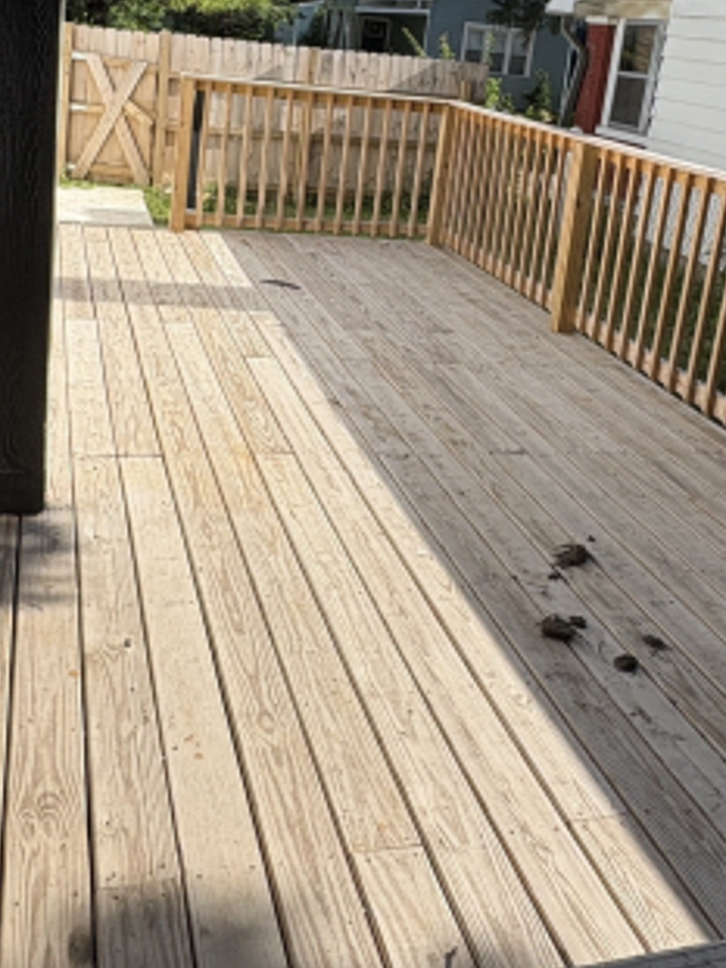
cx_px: 352
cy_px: 232
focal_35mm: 30
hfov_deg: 46.8
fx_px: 839
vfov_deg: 56.7
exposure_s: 1/1667
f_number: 2.2
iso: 50
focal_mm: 2.22
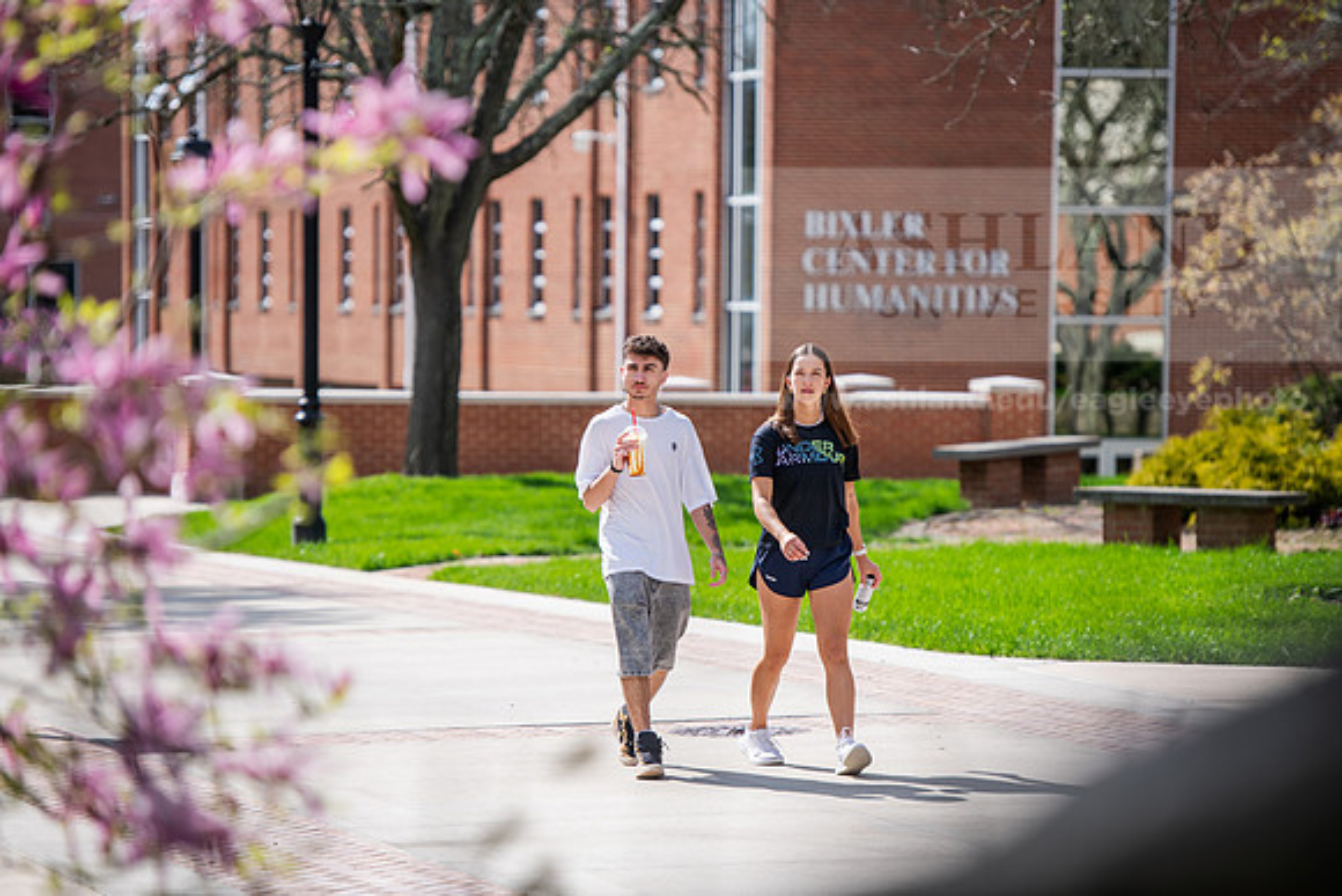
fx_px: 6152
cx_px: 671
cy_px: 448
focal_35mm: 165
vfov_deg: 8.3
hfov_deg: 12.4
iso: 100
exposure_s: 1/800
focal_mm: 165
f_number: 3.2
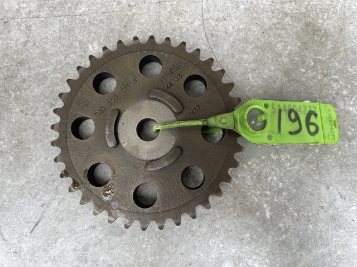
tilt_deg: -82.1
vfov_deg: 53.0
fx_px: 268
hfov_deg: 67.3
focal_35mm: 26
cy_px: 134
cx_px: 178
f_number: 1.6
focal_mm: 4.2
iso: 32
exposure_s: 1/174
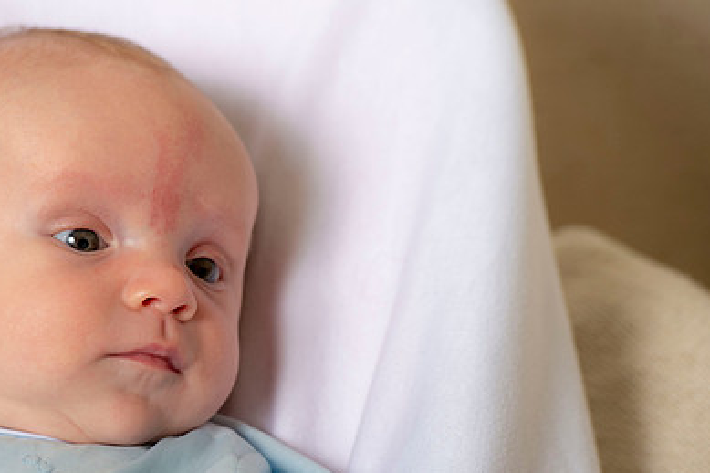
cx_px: 215
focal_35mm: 291
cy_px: 338
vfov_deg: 4.7
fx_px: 5736
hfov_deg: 7.1
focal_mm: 195
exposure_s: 1/200
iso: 250
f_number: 5.6
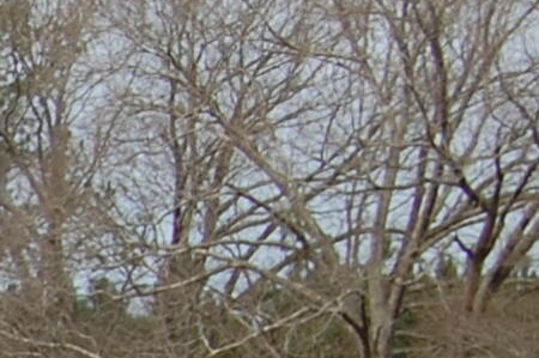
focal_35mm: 300
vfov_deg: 4.5
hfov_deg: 6.3
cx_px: -1116
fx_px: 4487
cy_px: 852
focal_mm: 30
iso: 200
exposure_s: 1/200
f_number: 7.1
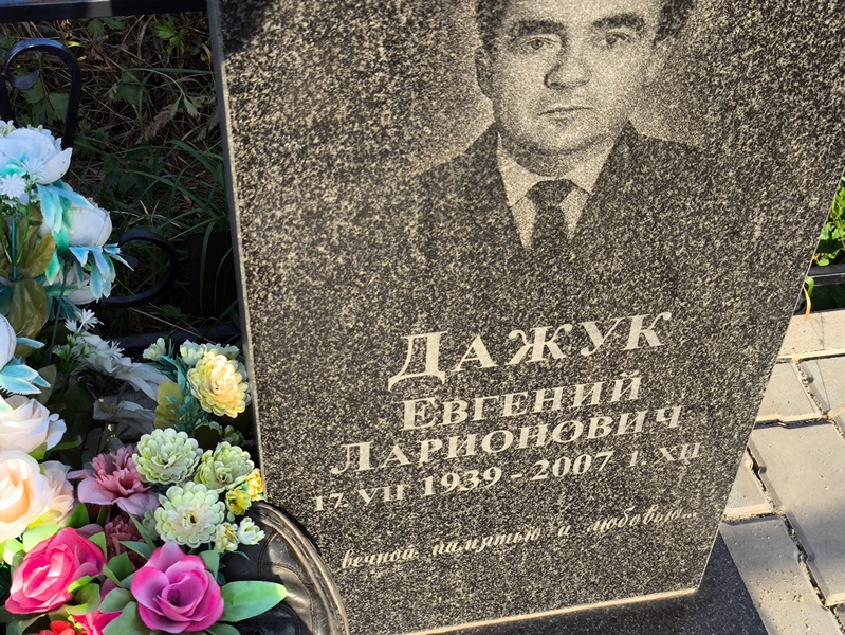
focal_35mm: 50
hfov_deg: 38.2
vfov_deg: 29.1
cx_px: 422
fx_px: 1221
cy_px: 318
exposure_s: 1/444
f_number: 1.7
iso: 50
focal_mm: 4.71
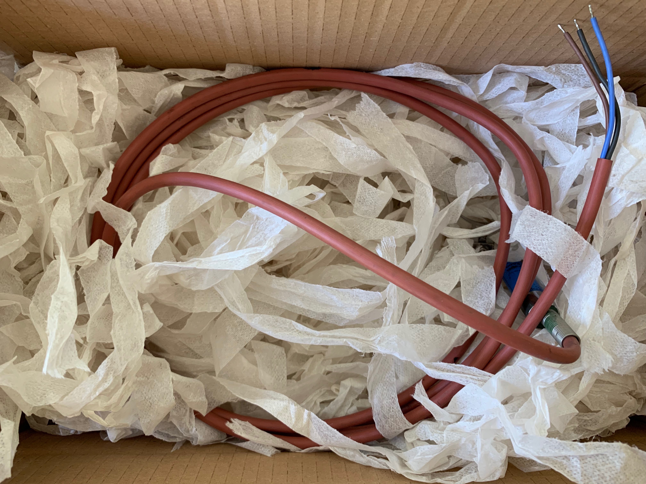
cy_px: 242
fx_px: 485
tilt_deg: -84.3
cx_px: 323
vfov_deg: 53.1
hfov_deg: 67.3
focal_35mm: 26
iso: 100
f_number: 1.8
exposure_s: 1/71
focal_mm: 4.25
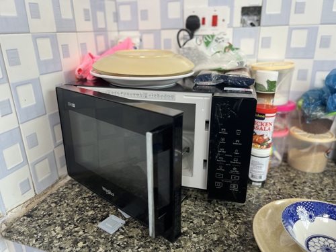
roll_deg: +3.9
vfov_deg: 53.1
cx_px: 168
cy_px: 126
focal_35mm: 26
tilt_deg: -20.0
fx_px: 252
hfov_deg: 67.3
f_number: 1.5
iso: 125
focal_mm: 5.7
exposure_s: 1/94
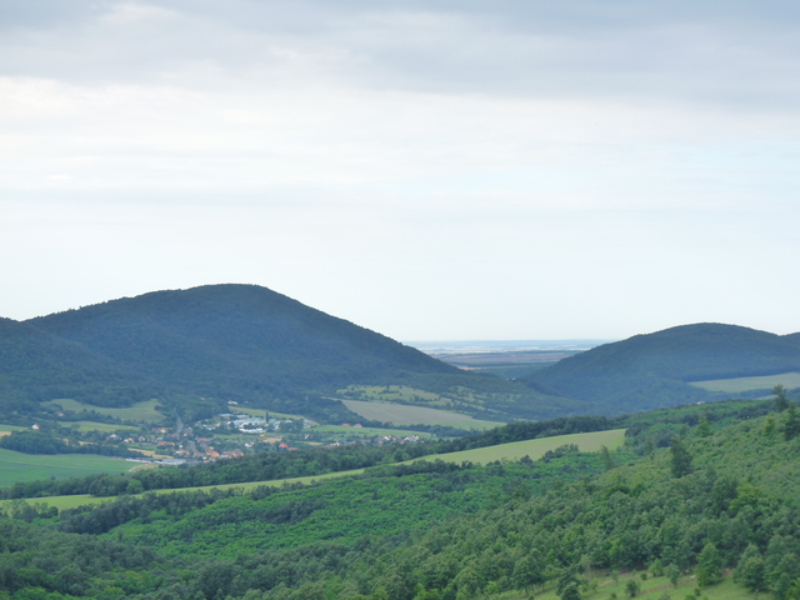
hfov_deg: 17.4
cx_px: 400
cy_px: 300
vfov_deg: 13.1
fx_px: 2612
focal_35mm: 113
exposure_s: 1/250
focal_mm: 20.1
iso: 160
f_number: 4.5
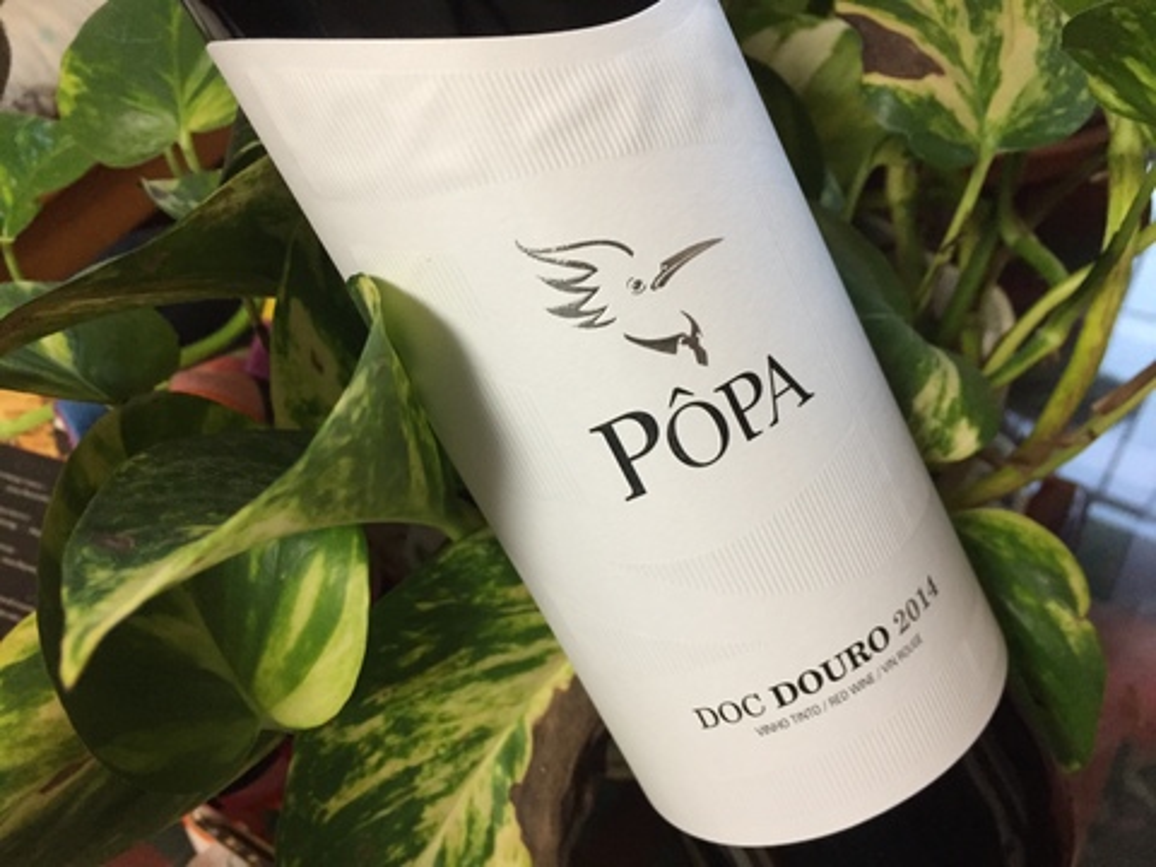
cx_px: 578
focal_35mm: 29
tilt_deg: -49.9
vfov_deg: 48.2
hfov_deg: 61.7
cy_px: 434
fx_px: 968
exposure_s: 1/33
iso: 250
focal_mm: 4.15
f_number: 2.2
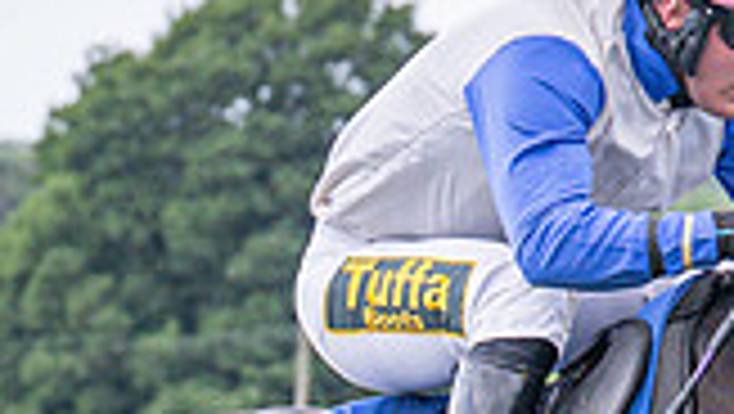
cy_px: 685
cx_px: 413
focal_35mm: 626
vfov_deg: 1.9
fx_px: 12194
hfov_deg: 3.4
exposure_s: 1/1600
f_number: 4
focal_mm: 74
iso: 400
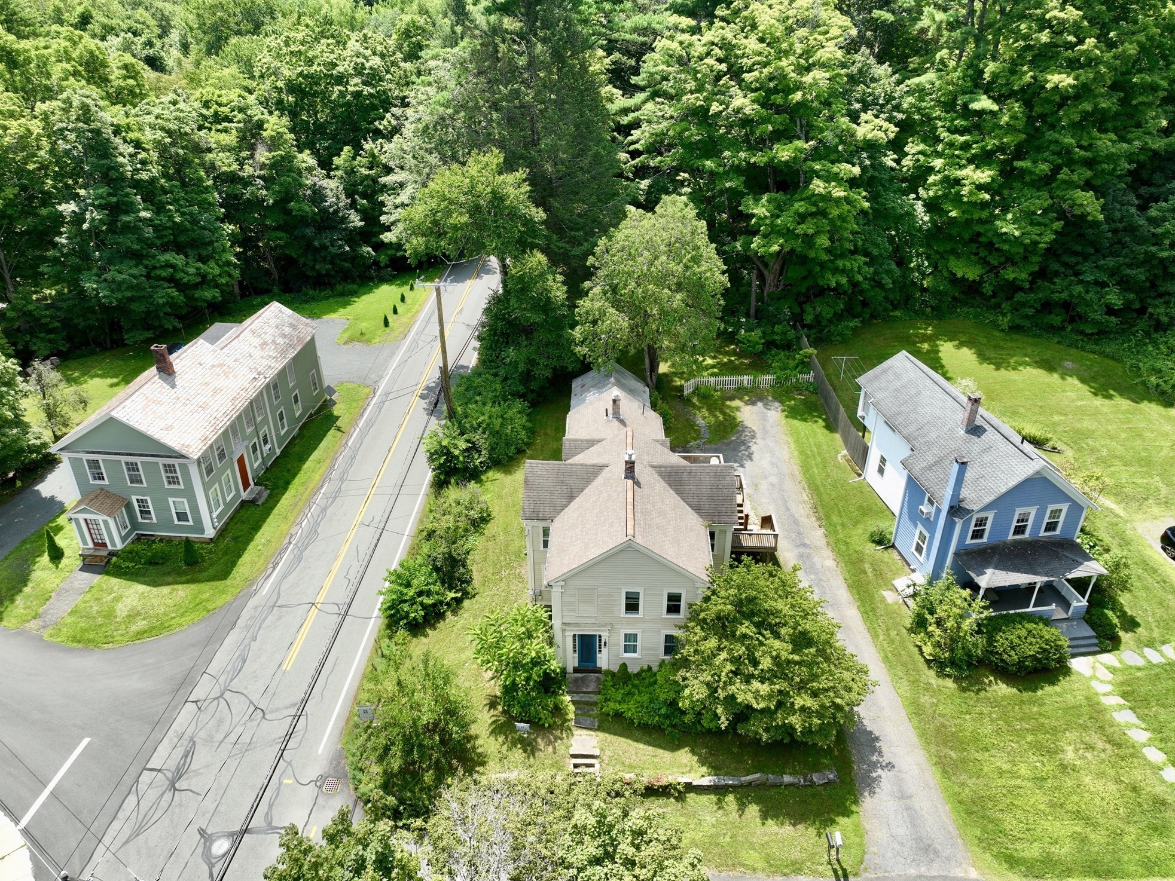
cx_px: 584
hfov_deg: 69.4
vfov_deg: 54.9
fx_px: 849
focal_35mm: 25
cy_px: 434
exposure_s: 1/800
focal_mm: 12.29
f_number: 2.8
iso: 100
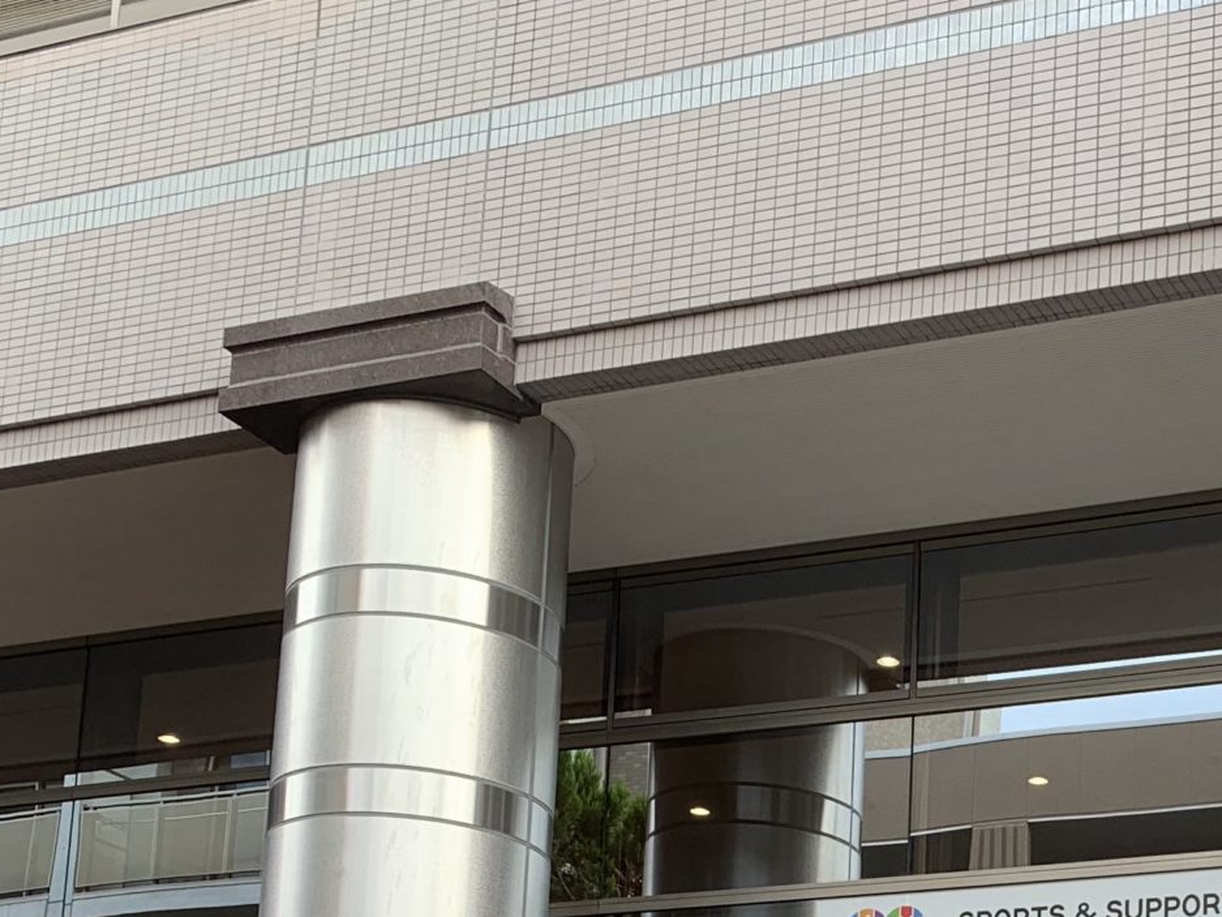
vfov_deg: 19.3
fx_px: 2507
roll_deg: -1.6
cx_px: 1116
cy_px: 1154
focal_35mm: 71
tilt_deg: +9.2
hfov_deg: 26.4
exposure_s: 1/138
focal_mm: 4.25
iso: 25
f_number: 1.8
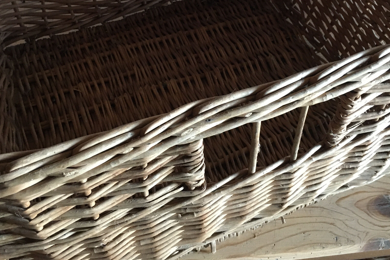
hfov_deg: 48.5
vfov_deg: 32.8
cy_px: 68
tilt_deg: -45.5
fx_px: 433
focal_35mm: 40
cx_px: 198
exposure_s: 1/17
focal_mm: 4.15
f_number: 2.2
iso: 200
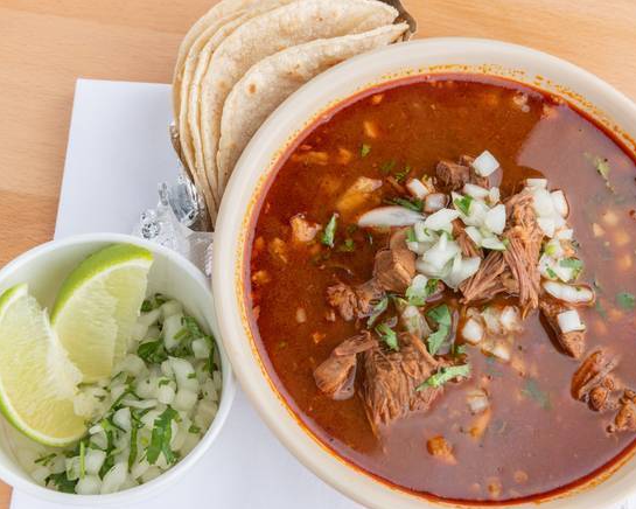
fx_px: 1111
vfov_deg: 25.8
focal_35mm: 59
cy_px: 256
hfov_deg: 31.9
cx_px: 346
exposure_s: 1/200
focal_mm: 52
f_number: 13
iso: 100
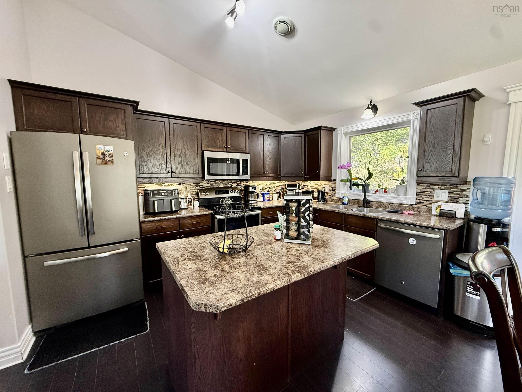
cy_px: 196
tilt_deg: -5.5
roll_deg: +0.1
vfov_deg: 85.7
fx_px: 211
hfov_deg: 102.1
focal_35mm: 14
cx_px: 261
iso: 400
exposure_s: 1/120
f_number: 2.2
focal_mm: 2.22
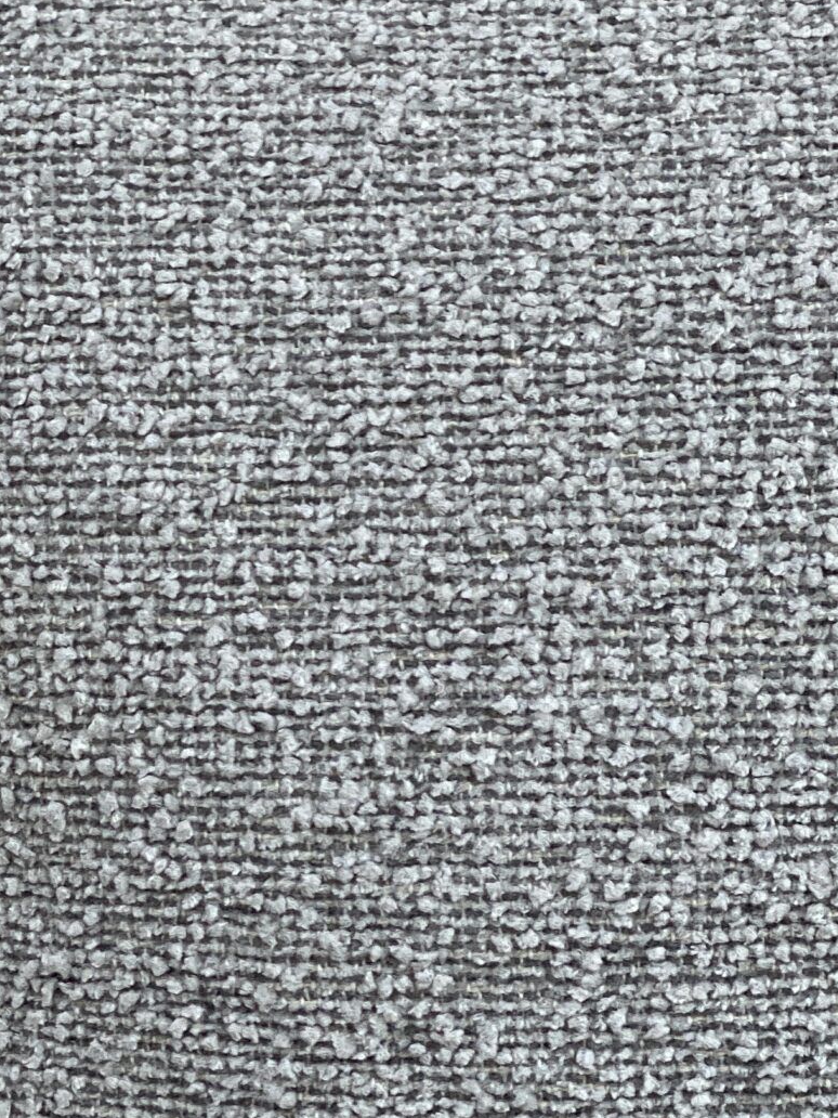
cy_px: 446
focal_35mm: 129
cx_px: 119
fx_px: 4164
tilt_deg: -17.2
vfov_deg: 15.3
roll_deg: -0.5
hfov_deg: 11.4
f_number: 2
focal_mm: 6
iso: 40
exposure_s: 1/122
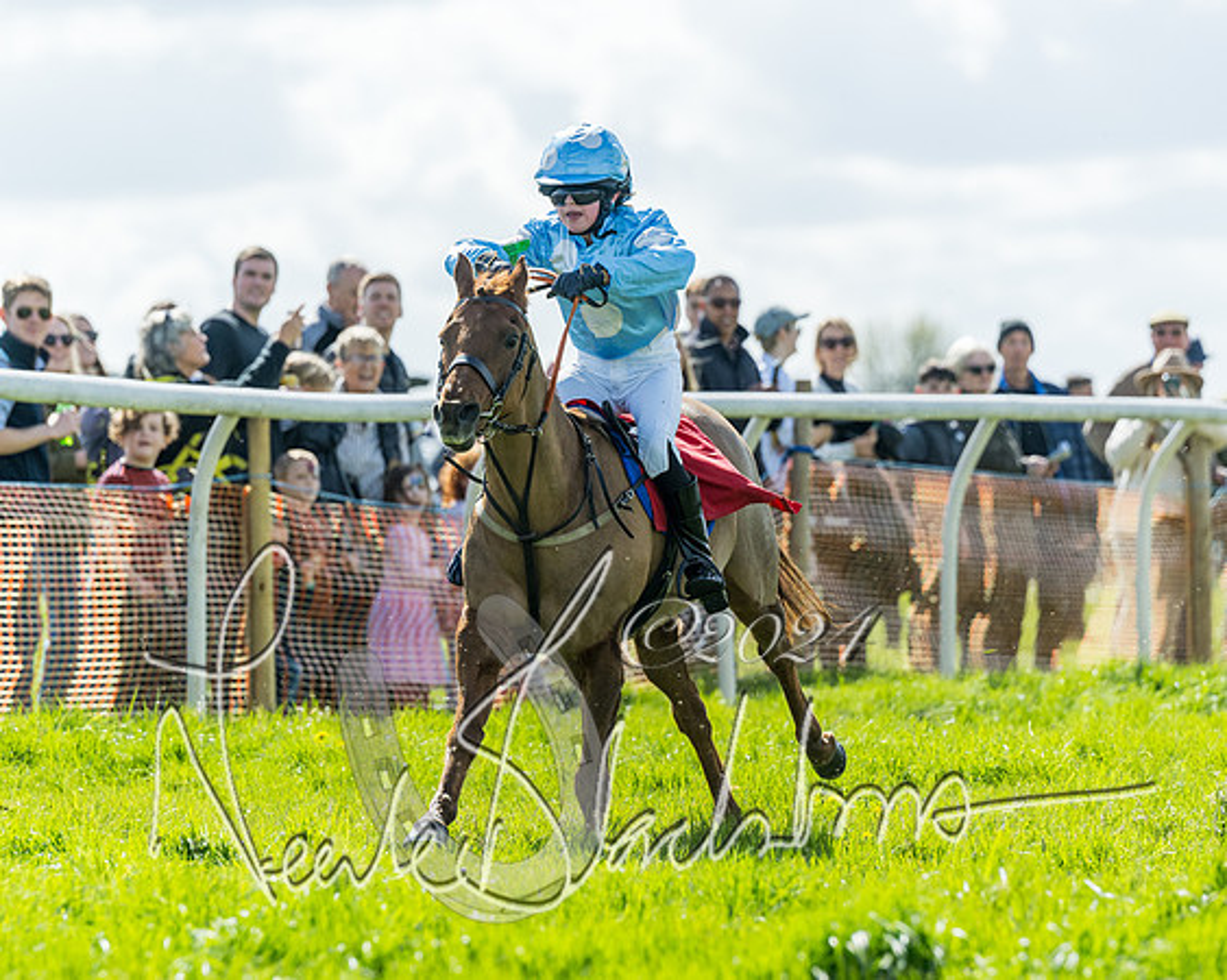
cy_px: 534
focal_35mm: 267
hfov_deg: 7.2
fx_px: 9707
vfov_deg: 5.8
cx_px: 638
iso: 400
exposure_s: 1/4000
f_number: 4
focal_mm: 175
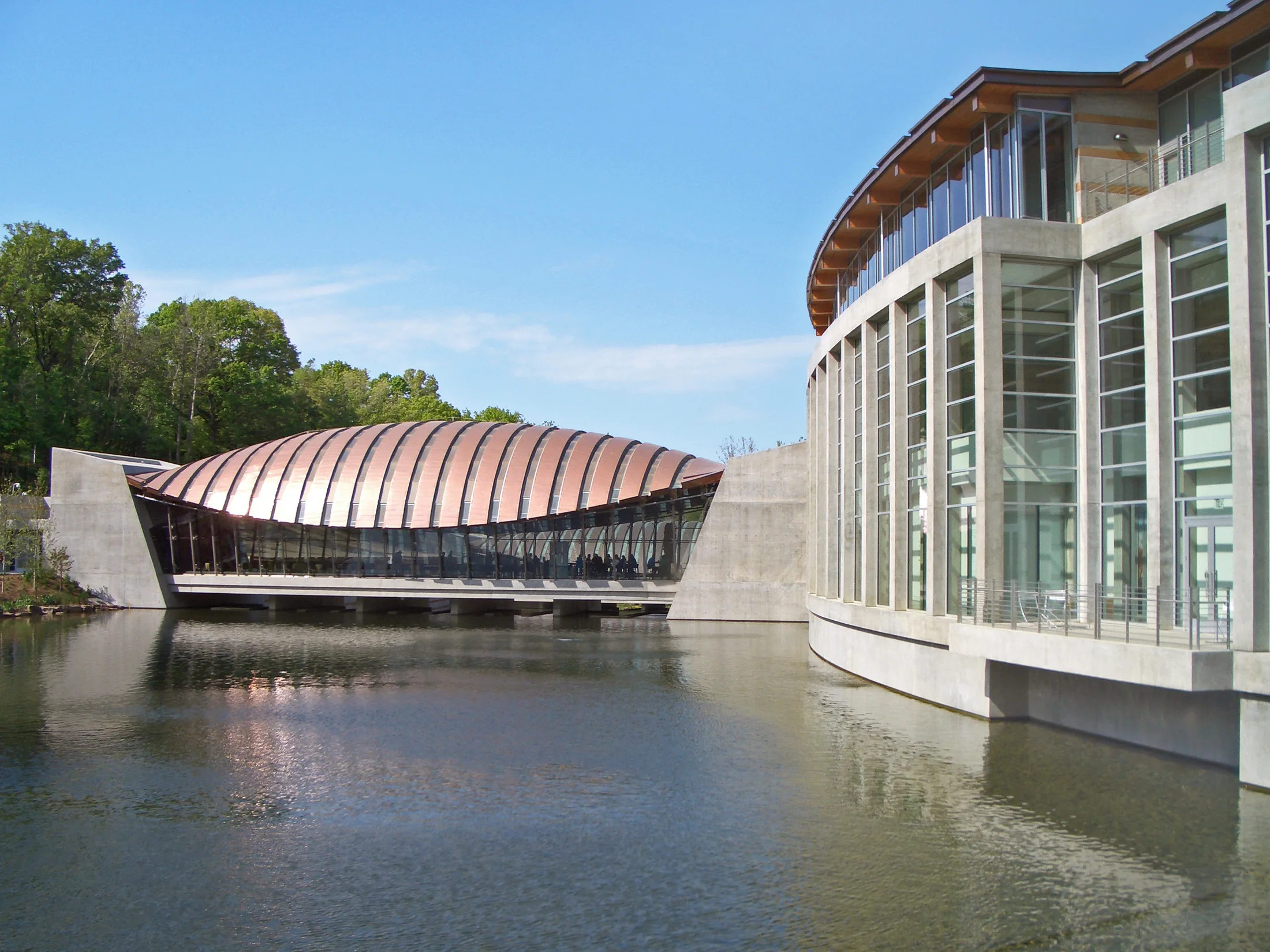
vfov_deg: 40.7
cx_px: 635
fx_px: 1284
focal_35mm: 35
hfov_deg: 52.6
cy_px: 476
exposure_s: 1/320
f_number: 4.3
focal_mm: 5.8
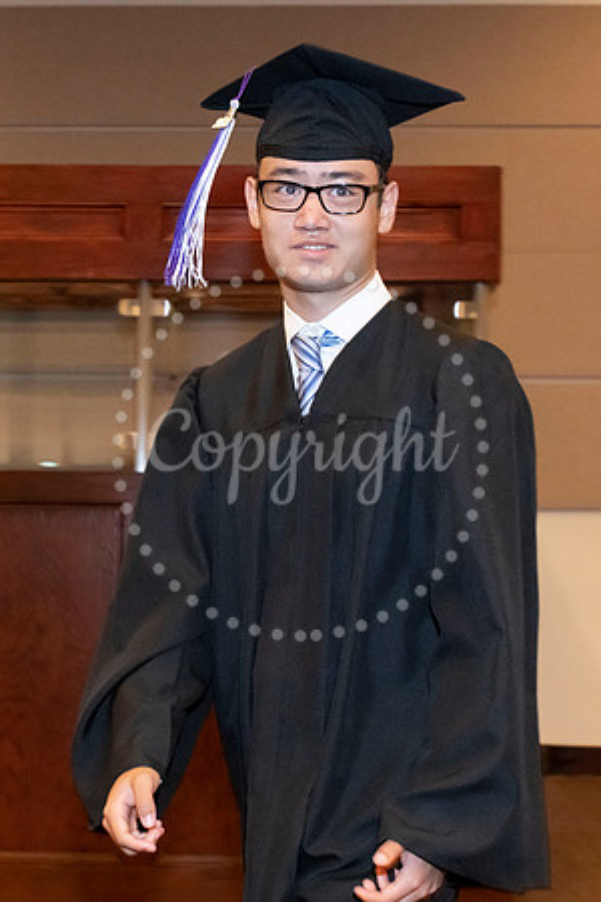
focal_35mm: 56
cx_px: 251
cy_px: 446
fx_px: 1402
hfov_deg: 24.2
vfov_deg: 35.7
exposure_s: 1/125
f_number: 5.6
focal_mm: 35
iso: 6400
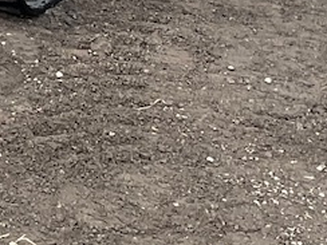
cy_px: -229
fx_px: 1436
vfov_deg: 9.2
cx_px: -327
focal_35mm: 152
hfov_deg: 11.7
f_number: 1.8
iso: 16
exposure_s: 1/172
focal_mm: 3
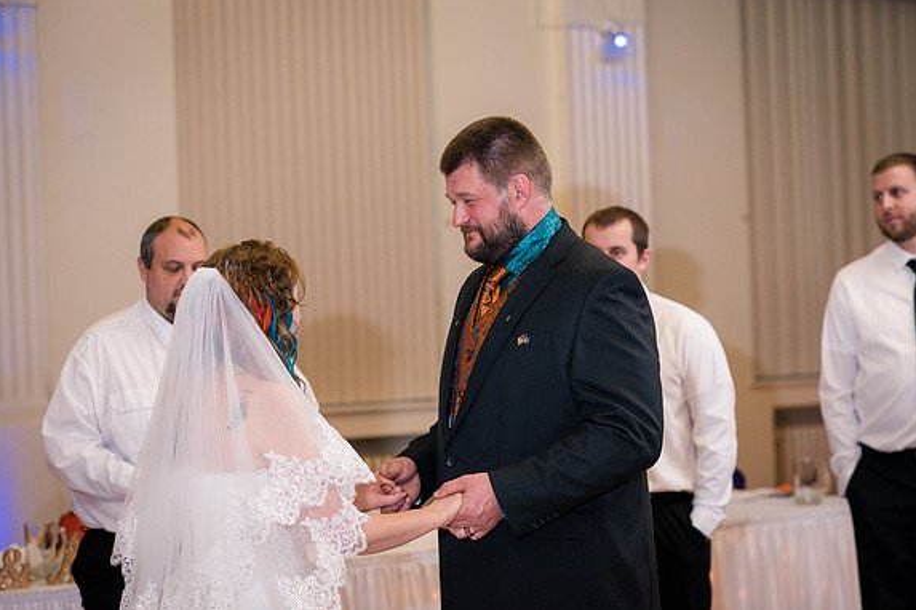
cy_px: 303
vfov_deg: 15.9
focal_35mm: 86
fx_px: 2188
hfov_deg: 23.6
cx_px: 460
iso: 800
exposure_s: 1/200
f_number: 3.2
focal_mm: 85
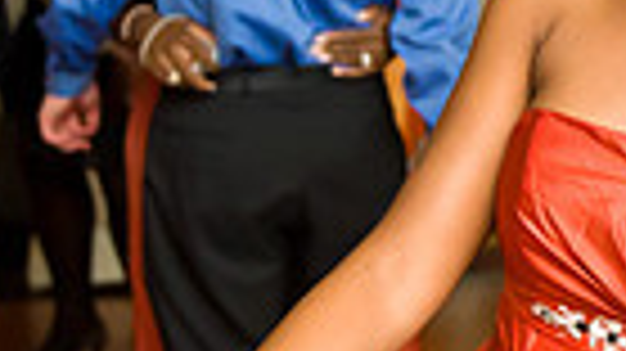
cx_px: 739
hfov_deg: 13.4
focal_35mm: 157
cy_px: -171
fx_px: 2605
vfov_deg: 7.6
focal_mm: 36
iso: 3200
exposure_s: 1/125
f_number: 3.2
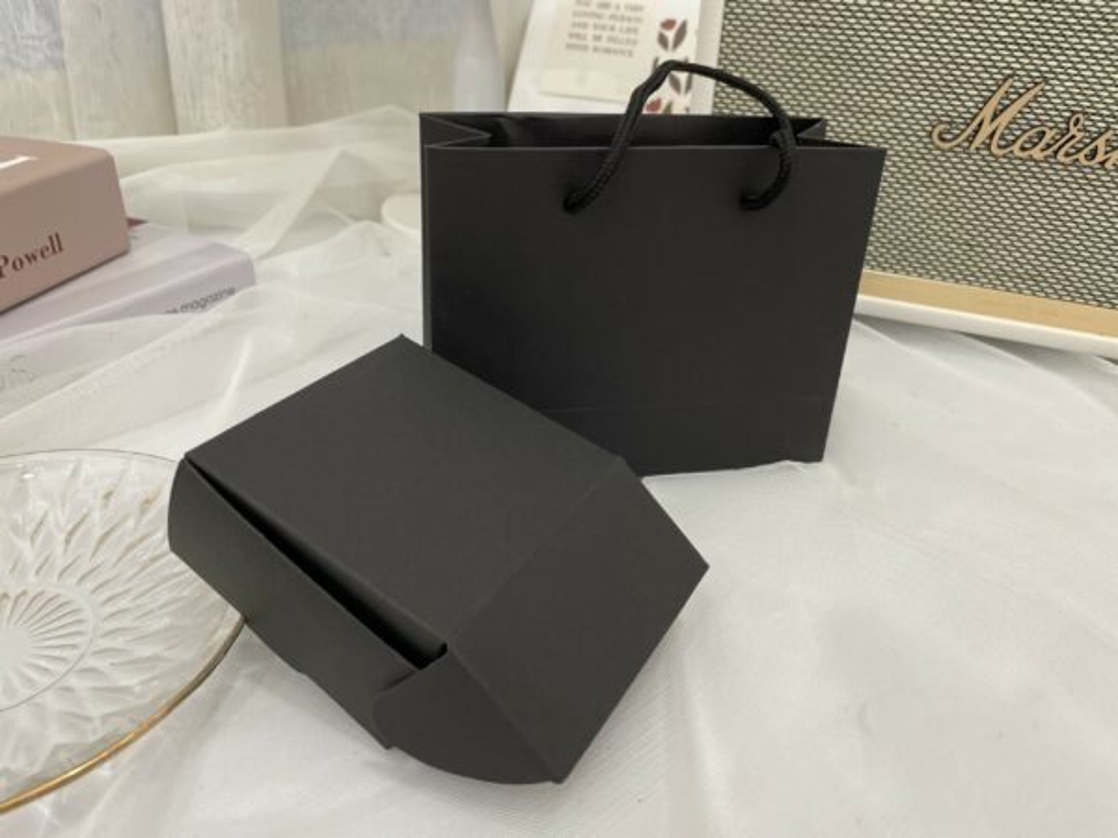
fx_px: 840
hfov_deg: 67.3
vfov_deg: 53.1
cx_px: 559
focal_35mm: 26
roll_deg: -1.9
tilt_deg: -30.5
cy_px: 419
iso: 125
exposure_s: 1/120
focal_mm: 4.2
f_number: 1.6
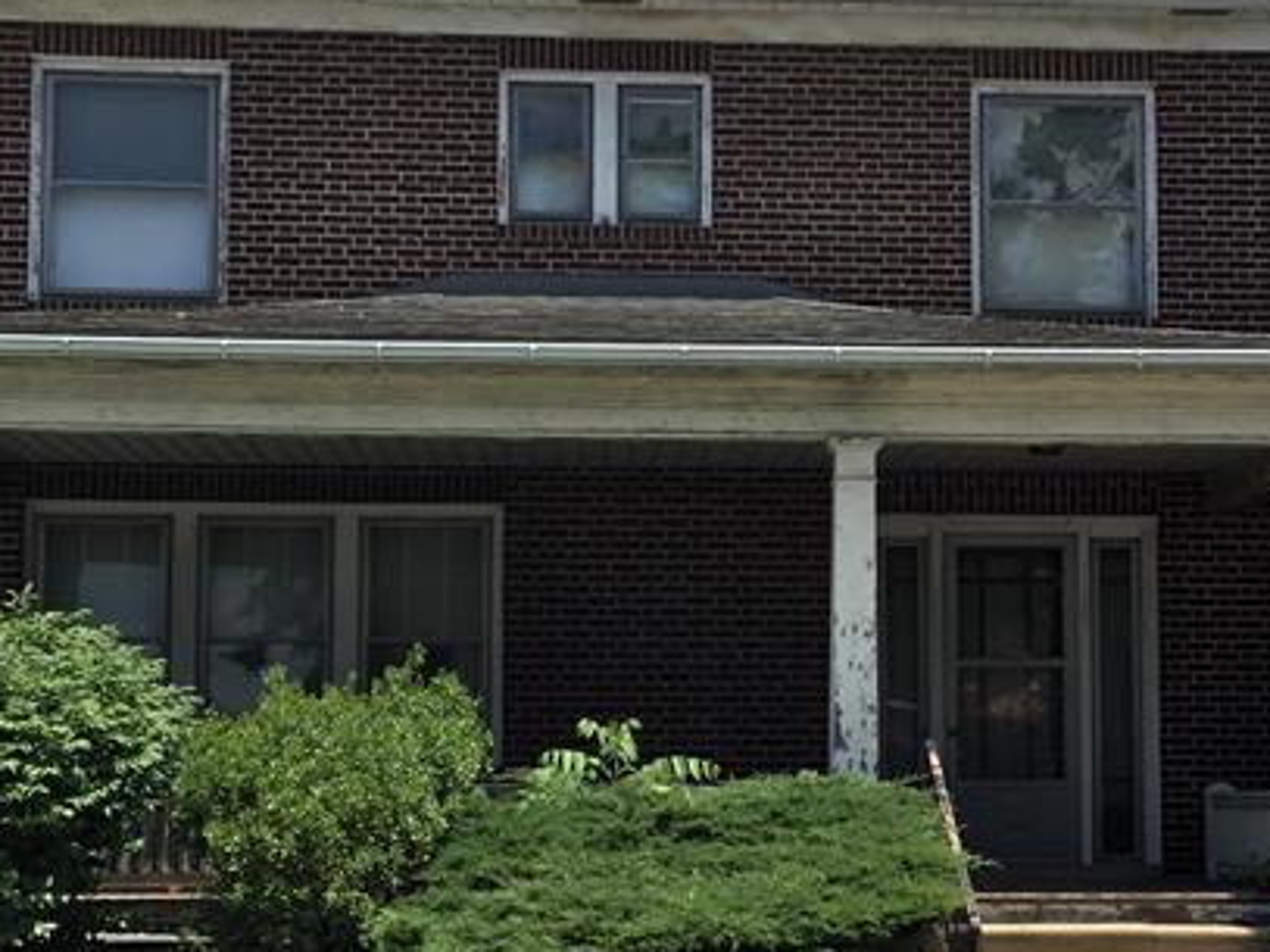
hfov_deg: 25.0
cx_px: 793
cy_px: 587
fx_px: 2861
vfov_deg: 18.9
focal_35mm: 78
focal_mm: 3.3
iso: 25
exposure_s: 1/1698
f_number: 2.4
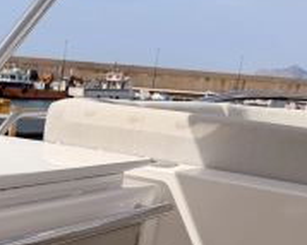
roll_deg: -3.7
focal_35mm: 72
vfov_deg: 19.3
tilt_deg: -21.4
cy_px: 333
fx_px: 654
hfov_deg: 25.0
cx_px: -12
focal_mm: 6.76
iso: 80
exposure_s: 1/7353
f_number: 1.78
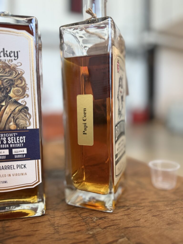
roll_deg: +0.3
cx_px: 92
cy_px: 122
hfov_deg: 56.8
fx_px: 169
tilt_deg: -6.5
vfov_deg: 71.6
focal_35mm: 24
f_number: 1.78
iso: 200
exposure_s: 1/82
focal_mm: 6.76
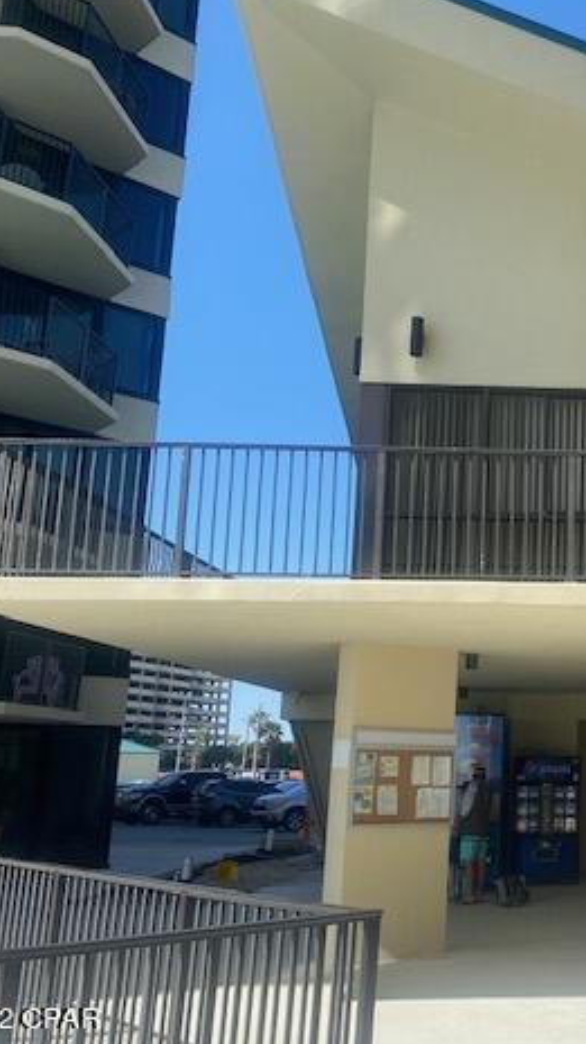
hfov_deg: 27.9
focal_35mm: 39
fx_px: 1079
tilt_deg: +12.7
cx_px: 633
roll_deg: -1.5
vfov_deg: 51.6
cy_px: 528
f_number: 1.8
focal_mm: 4.25
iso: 32
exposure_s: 1/2105
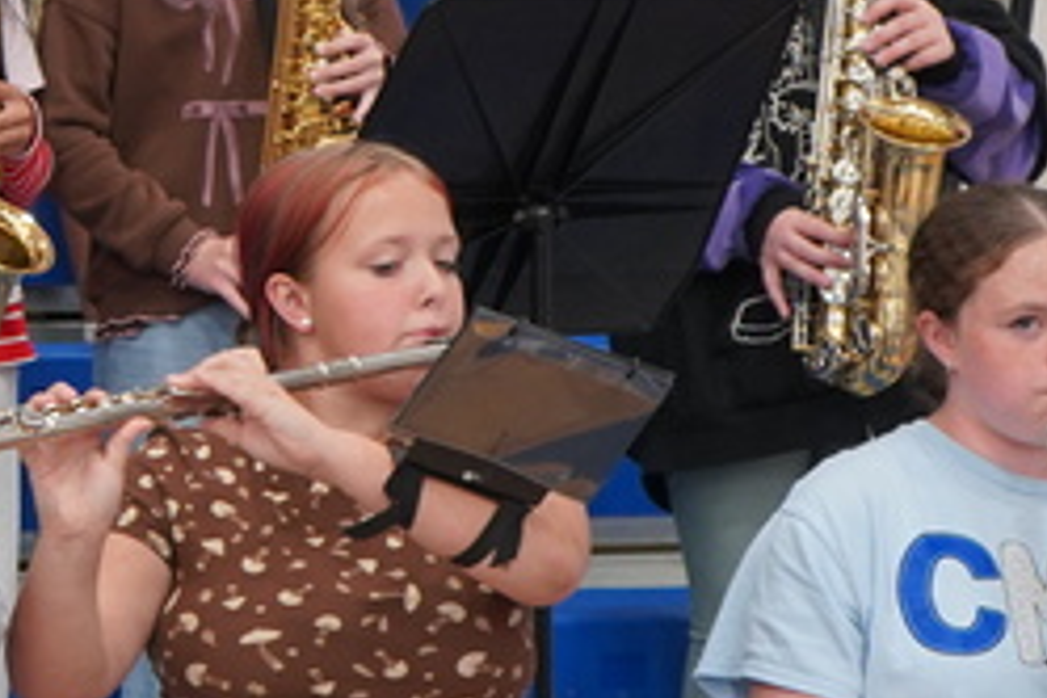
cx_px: -353
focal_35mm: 173
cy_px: 259
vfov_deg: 7.9
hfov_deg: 11.5
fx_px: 5031
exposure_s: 1/160
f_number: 4.5
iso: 1600
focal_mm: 42
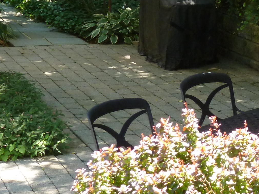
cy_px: 2
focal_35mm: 133
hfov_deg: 14.6
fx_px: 995
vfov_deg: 11.0
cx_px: 269
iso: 200
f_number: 4
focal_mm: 8
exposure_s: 1/60
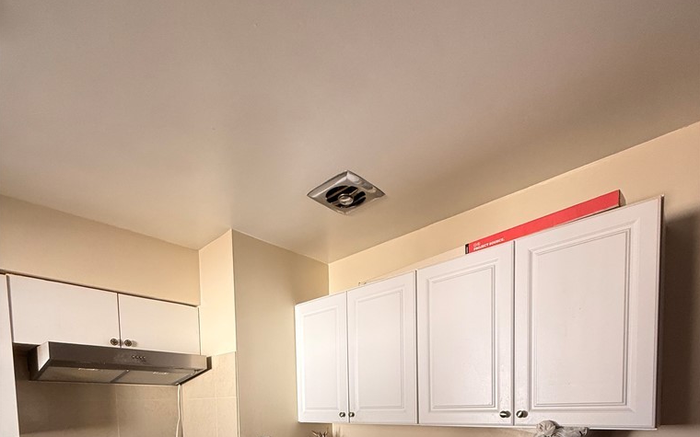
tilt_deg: -3.0
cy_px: 431
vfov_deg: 49.5
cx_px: 351
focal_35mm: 20
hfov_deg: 85.1
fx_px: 382
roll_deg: +1.1
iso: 160
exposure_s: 1/99
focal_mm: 2.22
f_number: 2.2
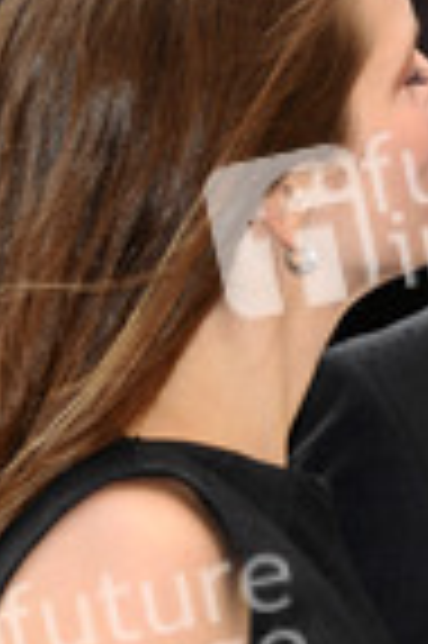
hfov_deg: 2.7
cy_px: 437
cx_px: 570
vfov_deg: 4.1
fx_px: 9009
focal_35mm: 504
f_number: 5
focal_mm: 120
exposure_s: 1/250
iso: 320
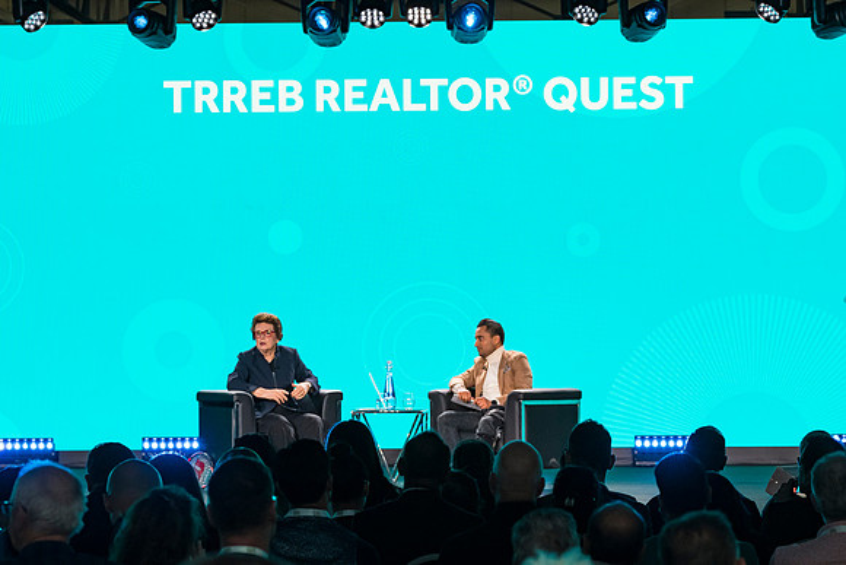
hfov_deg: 14.2
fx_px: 3408
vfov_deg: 9.5
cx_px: 423
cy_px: 282
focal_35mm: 145
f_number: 5
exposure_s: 1/250
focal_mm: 97
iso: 2000
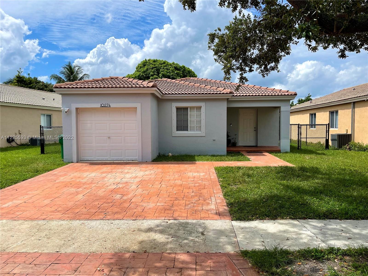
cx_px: 184
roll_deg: +0.0
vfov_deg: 53.1
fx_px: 276
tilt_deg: -3.5
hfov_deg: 67.3
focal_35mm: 26
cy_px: 138
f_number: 1.6
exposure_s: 1/6250
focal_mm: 5.1
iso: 32
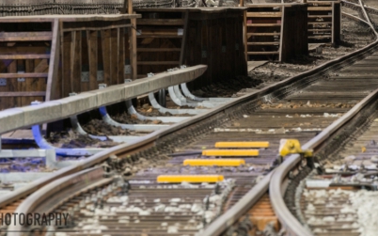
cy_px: 8
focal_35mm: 609
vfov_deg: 2.2
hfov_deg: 3.5
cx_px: 259
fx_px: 6272
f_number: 16
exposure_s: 10
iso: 100
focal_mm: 300
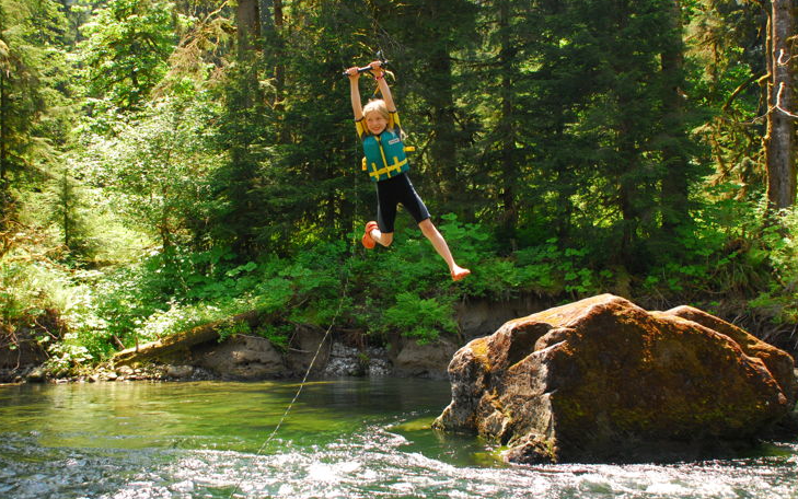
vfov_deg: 27.4
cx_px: 388
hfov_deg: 42.6
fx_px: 1022
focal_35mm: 47
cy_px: 250
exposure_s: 1/320
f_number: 4.5
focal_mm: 28
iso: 400
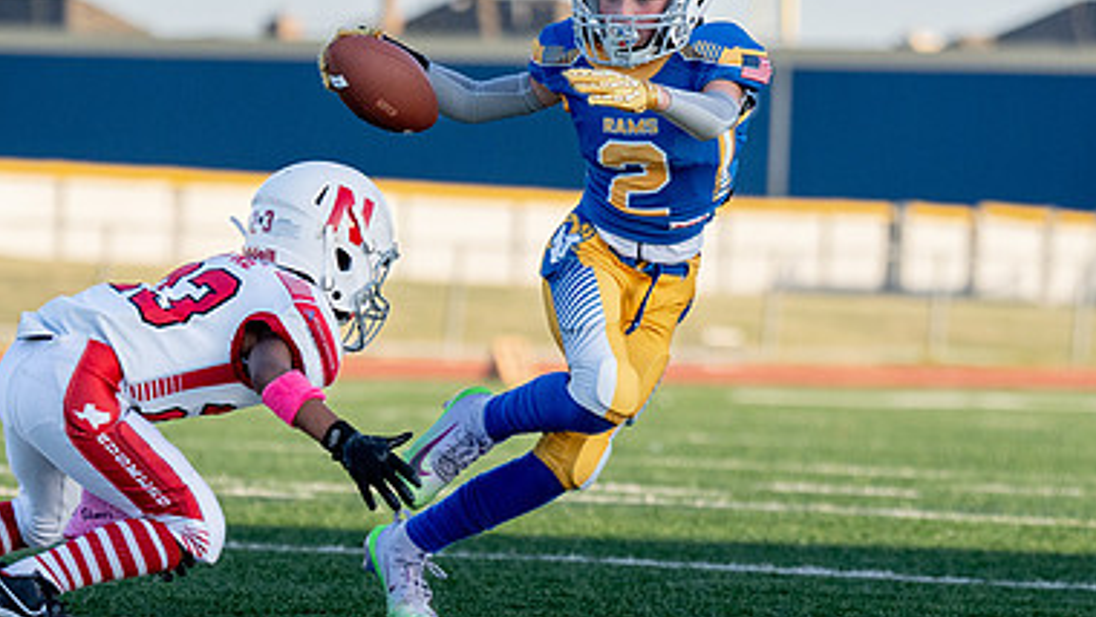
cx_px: 439
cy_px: 293
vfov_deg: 3.5
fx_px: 9971
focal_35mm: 343
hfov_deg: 6.3
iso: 250
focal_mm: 126
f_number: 2.8
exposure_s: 1/3200
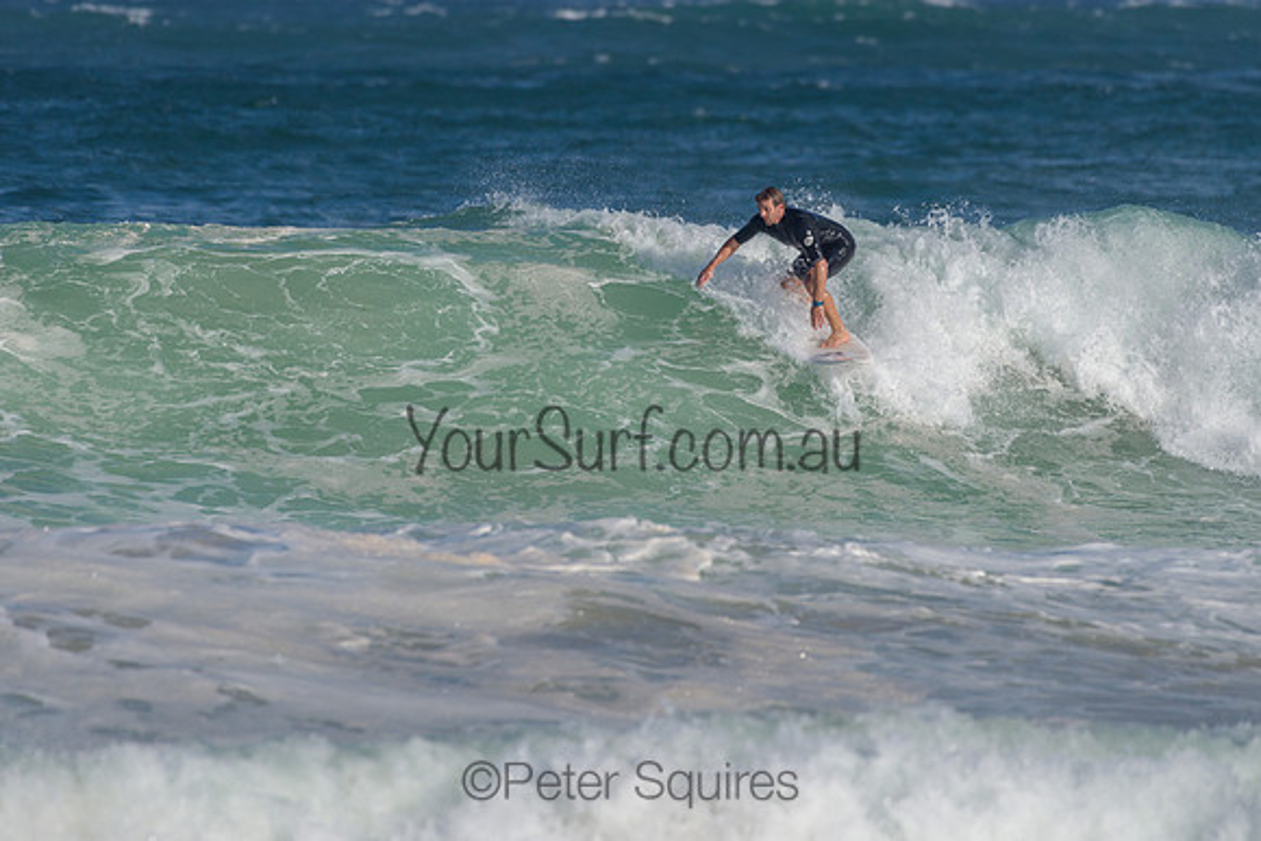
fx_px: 21461
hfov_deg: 3.4
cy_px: 332
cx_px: 690
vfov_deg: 2.2
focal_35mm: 613
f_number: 5.6
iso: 125
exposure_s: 1/2000
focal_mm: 500
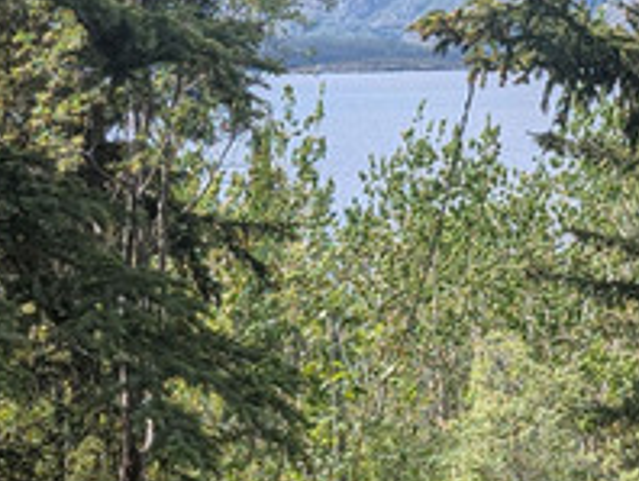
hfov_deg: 14.2
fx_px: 2551
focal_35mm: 138
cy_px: -10
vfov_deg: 10.7
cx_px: 106
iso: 21
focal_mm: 6.9
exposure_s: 1/1276
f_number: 1.68
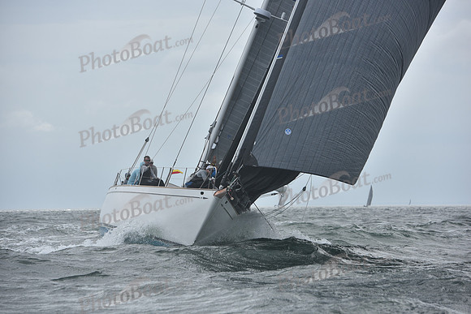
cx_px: 236
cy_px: 157
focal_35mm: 165
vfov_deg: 8.3
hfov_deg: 12.4
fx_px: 2159
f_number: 6.3
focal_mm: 165
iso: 200
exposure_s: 1/1250
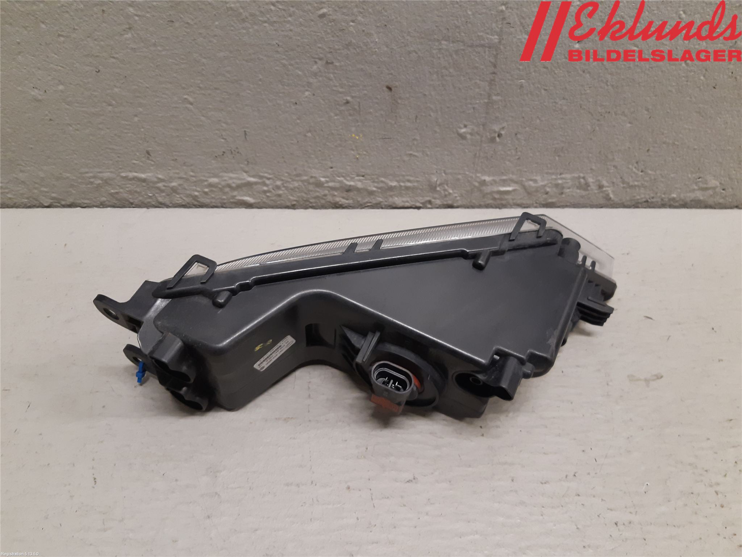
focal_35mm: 26
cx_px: 371
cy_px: 278
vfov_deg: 53.1
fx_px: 557
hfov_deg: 67.3
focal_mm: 3.93
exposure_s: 1/50
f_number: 1.7
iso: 160
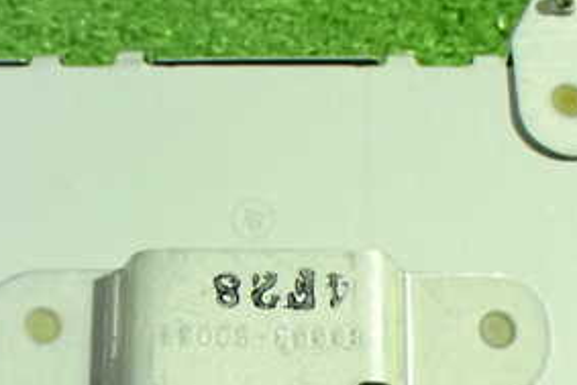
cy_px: 387
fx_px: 1555
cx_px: 155
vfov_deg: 13.9
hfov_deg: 20.9
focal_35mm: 97
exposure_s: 1/40
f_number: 2.9
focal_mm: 7.84
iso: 1600
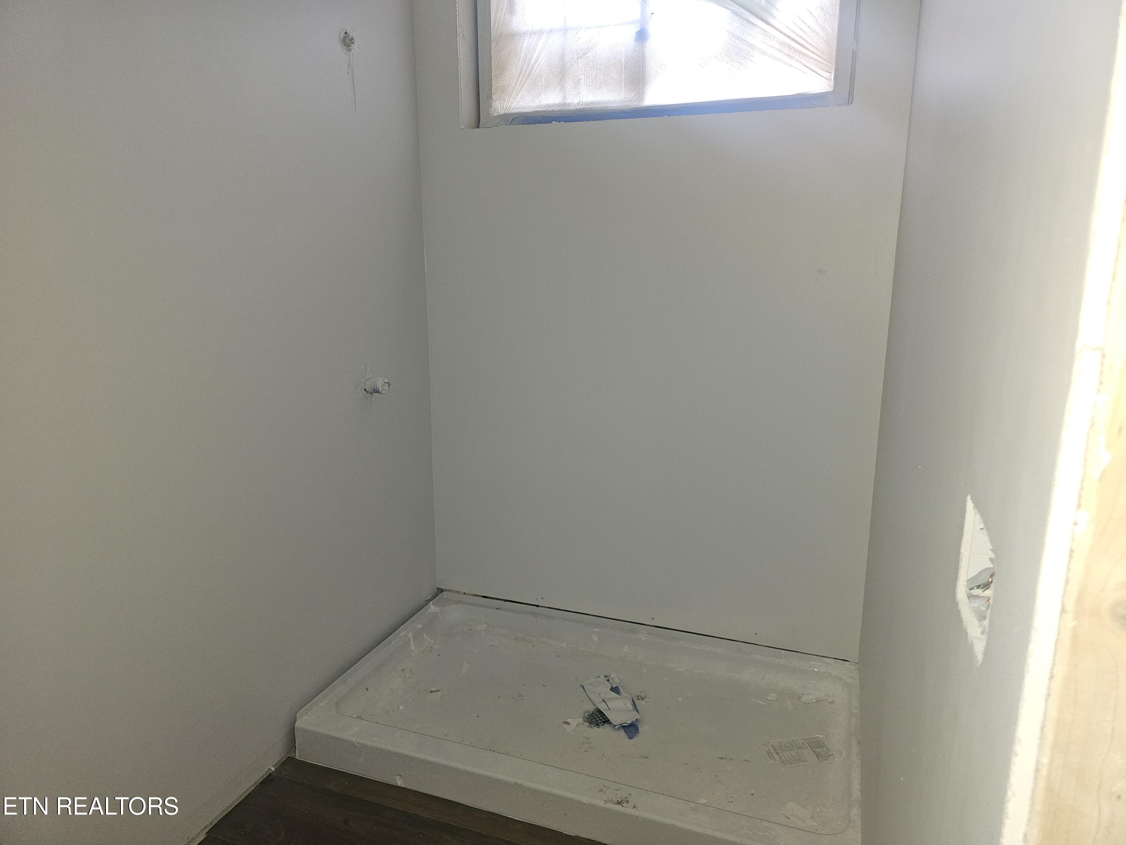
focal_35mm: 23
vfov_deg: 58.9
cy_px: 422
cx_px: 563
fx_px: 748
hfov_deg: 73.9
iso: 125
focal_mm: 6.3
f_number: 1.7
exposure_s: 1/24
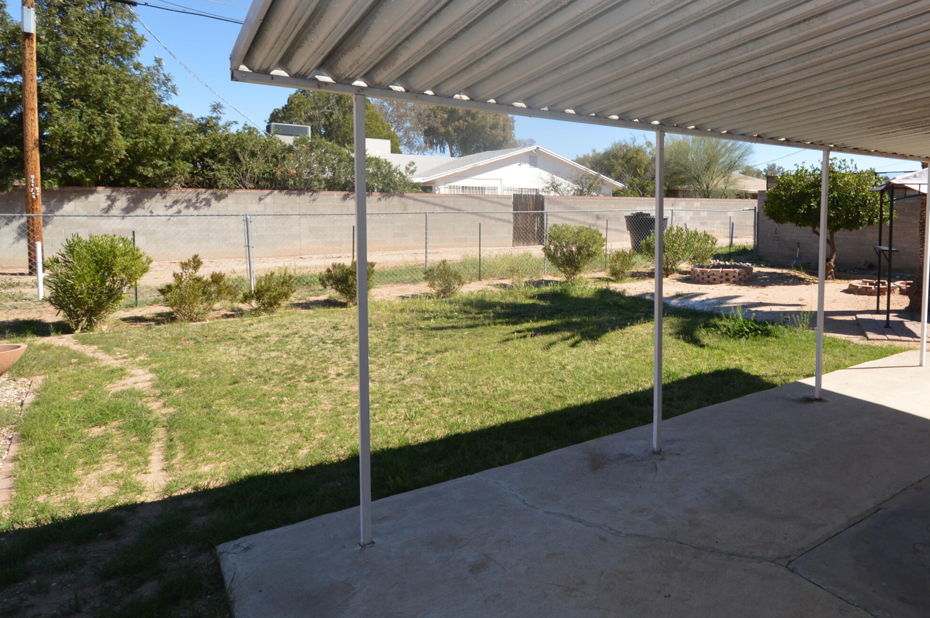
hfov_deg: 71.4
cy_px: 236
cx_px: 688
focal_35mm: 23
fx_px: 593
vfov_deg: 54.4
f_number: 7.1
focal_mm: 10
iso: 100
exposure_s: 1/200
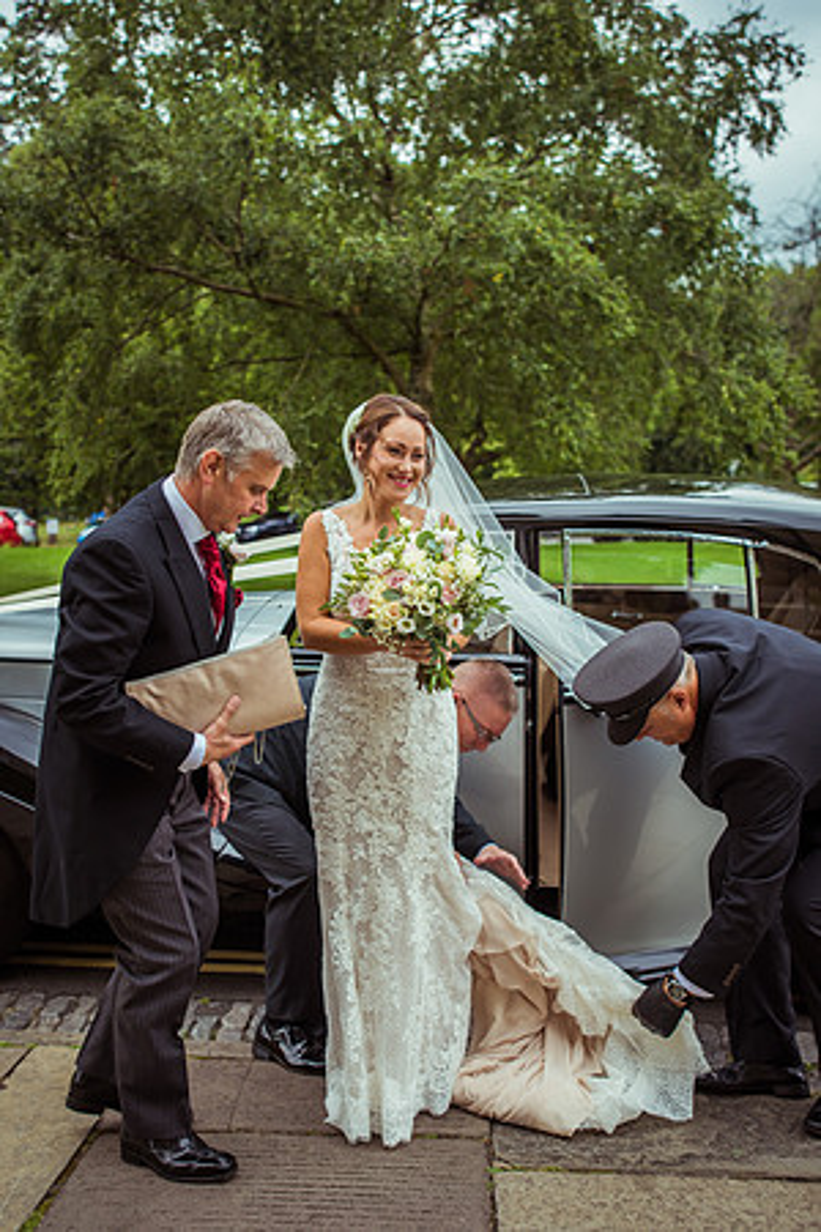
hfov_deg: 37.9
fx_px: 1197
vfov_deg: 54.4
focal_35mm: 35
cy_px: 616
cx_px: 410
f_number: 3.5
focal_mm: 35
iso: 180
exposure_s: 1/1250
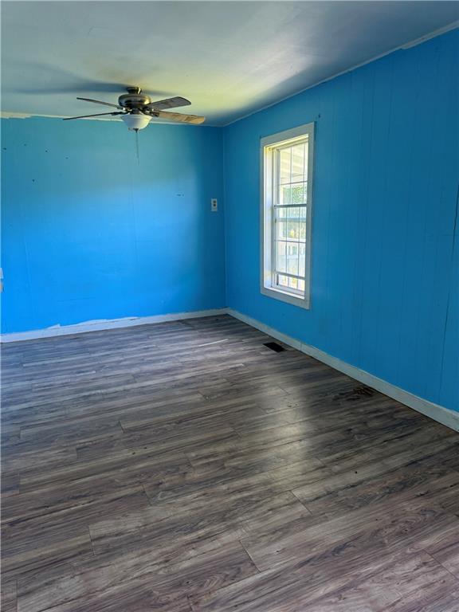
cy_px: 306
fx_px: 424
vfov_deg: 71.6
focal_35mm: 24
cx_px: 230
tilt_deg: -12.5
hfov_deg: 56.8
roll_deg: +0.5
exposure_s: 1/79
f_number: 1.78
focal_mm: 6.76
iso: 200
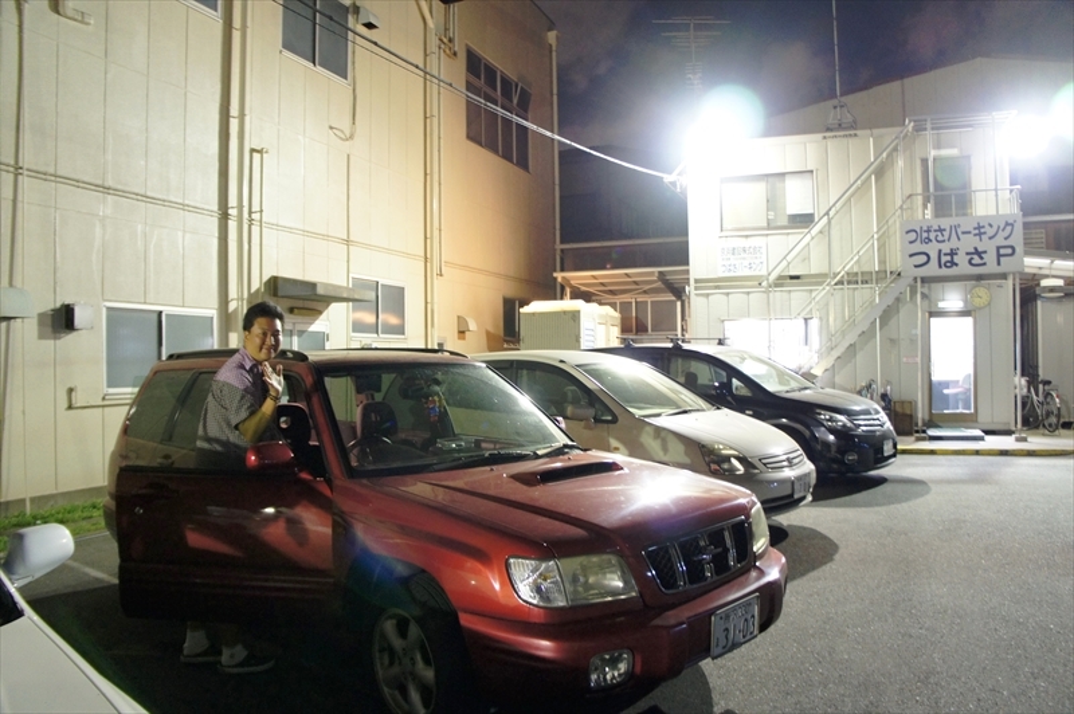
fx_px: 805
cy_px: 357
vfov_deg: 47.9
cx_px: 537
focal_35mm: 27
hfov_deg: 67.4
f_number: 3.5
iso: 1600
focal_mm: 18
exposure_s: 1/4
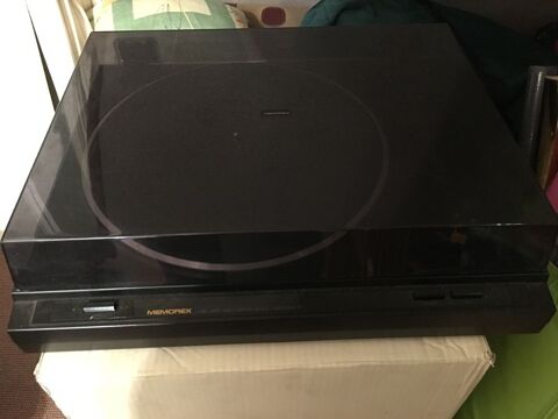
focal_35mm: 29
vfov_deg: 48.2
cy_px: 210
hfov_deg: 61.7
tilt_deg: -46.1
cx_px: 279
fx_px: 467
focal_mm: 4.15
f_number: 2.2
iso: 400
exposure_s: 1/4
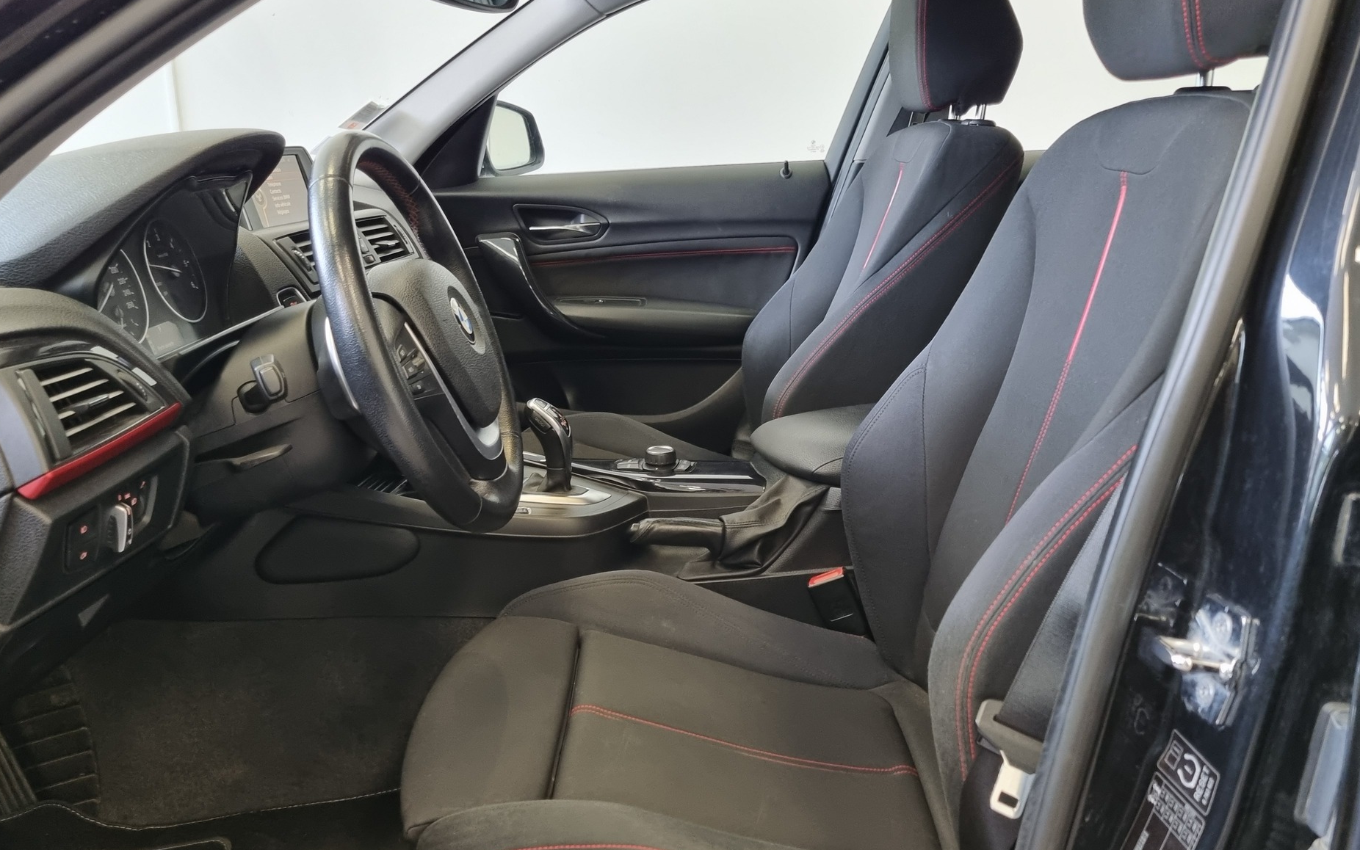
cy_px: 435
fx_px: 1112
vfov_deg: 41.8
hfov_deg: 62.8
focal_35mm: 30
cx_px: 624
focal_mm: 5.4
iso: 320
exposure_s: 1/50
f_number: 1.8
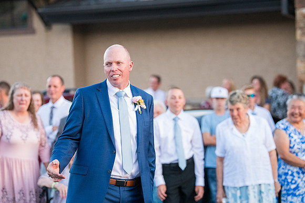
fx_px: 1219
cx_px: 152
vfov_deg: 9.5
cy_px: 102
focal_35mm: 144
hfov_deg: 14.3
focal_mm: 120
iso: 4000
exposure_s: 1/1600
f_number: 2.8
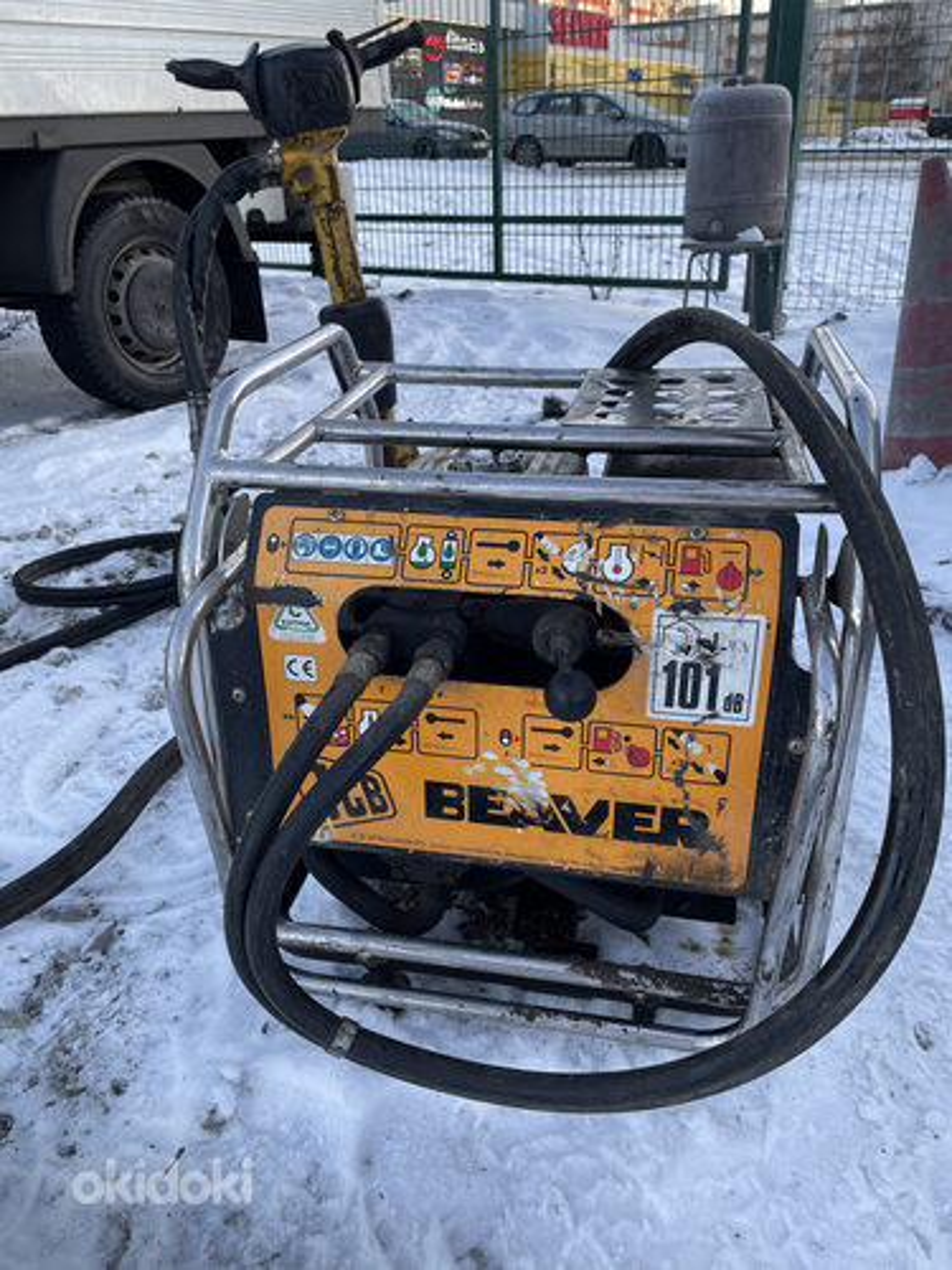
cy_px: 635
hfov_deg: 53.1
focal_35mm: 26
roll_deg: +2.8
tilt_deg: -26.1
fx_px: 953
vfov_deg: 67.3
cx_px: 476
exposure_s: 1/121
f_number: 1.6
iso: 32
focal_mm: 4.2
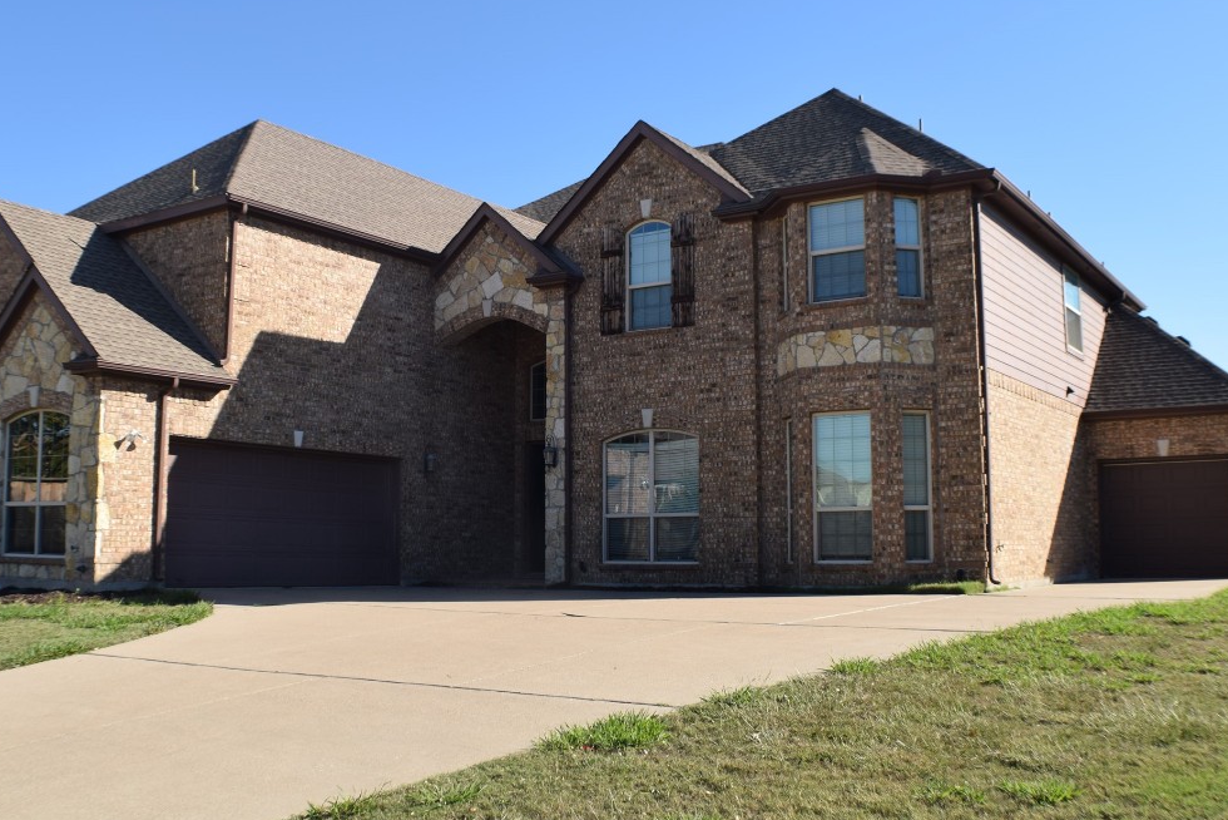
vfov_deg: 28.3
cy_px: 402
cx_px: 602
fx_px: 1624
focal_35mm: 48
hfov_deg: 41.4
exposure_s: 1/200
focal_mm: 27
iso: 100
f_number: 10
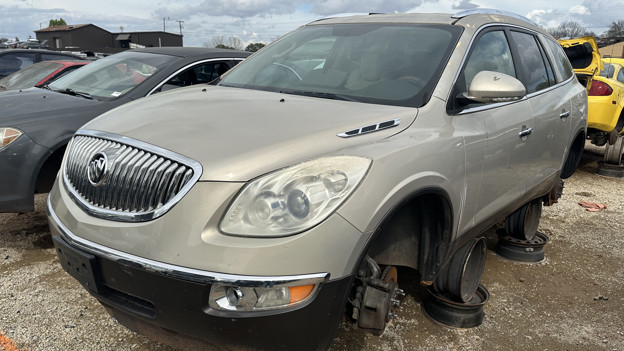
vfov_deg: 41.5
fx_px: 463
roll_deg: -1.7
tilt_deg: -12.7
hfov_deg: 67.9
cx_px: 323
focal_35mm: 28
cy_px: 178
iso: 80
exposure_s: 1/5000
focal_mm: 6.86
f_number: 1.78
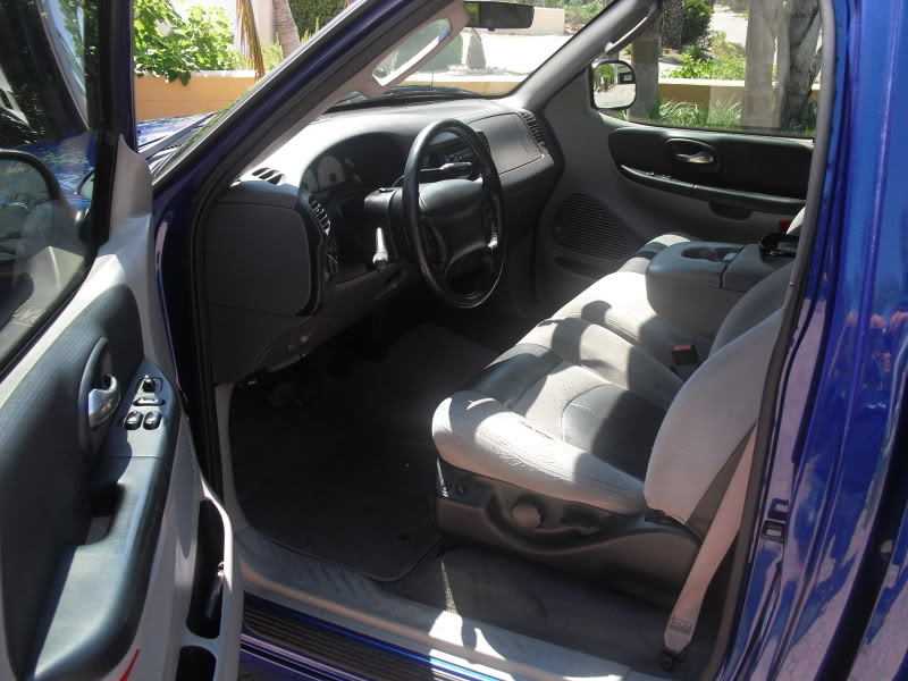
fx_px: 944
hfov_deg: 51.4
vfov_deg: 39.7
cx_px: 454
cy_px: 340
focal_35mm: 36
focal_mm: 6.3
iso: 100
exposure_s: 1/250
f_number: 3.1
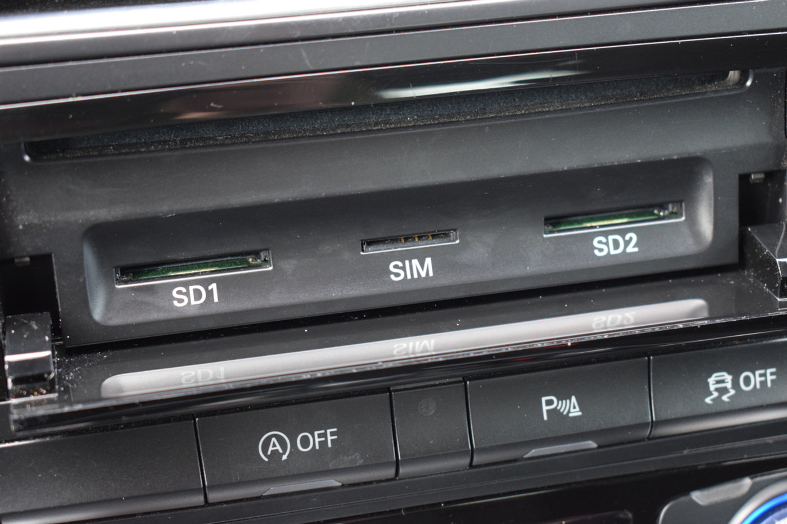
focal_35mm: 69
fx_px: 1508
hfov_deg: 29.2
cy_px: 262
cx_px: 394
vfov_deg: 19.7
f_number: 5.3
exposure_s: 1/60
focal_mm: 46
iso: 1800
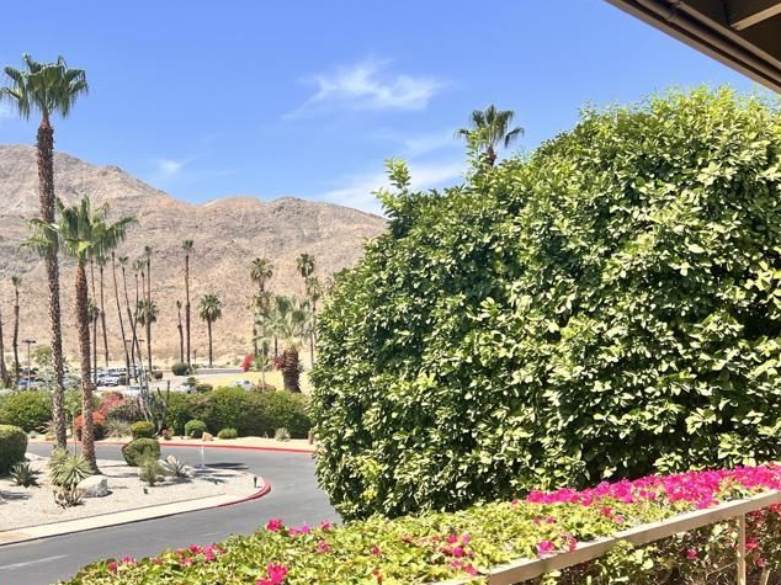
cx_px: 196
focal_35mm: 42
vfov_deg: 33.9
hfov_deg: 43.4
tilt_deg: -4.8
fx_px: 947
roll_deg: -0.3
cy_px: 405
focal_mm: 5.7
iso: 50
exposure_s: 1/3257
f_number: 1.5
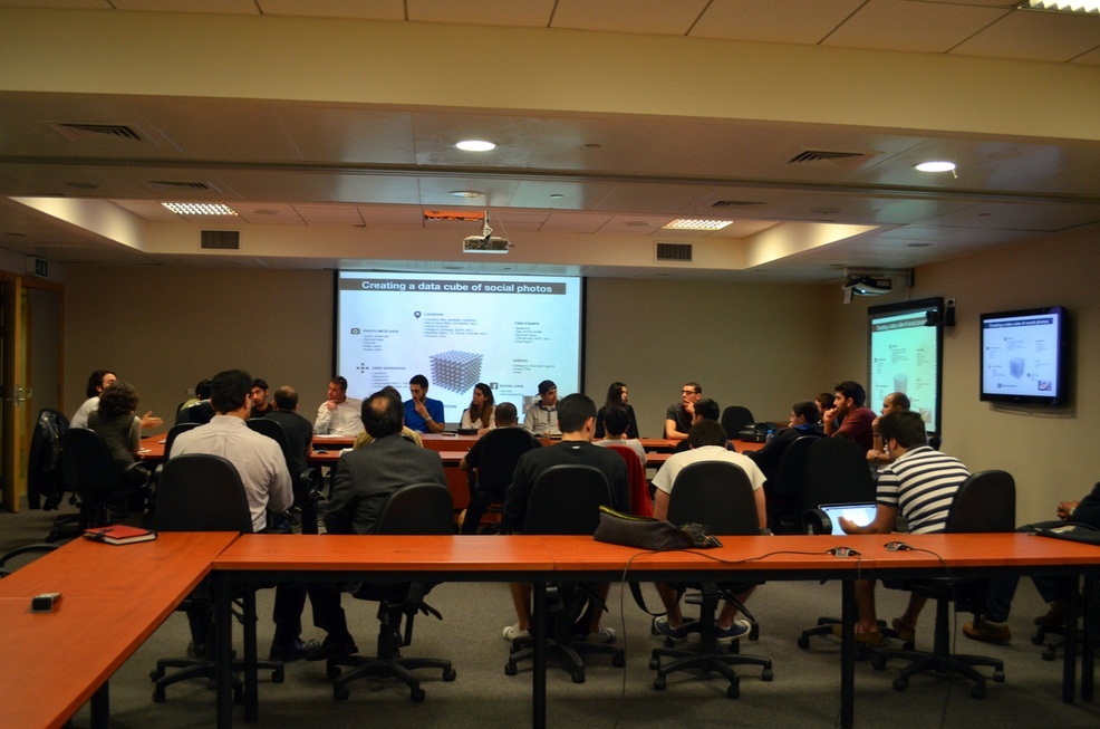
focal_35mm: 33
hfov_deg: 57.3
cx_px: 550
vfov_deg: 39.8
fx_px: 1006
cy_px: 364
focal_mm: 22
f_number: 4
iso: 800
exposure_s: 1/50
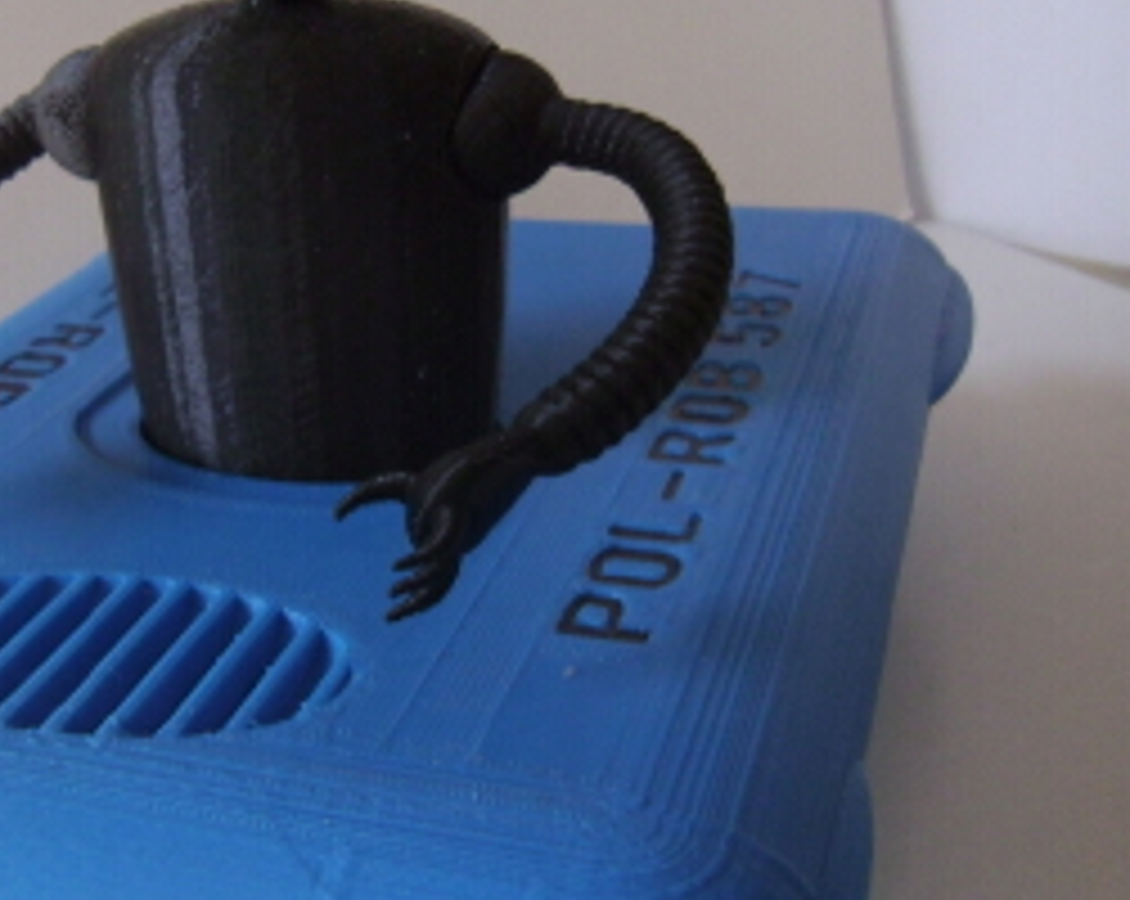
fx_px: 1803
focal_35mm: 54
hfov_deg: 34.1
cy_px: 356
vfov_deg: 28.0
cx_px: 290
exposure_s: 1/30
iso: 100
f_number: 3.3
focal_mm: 4.5
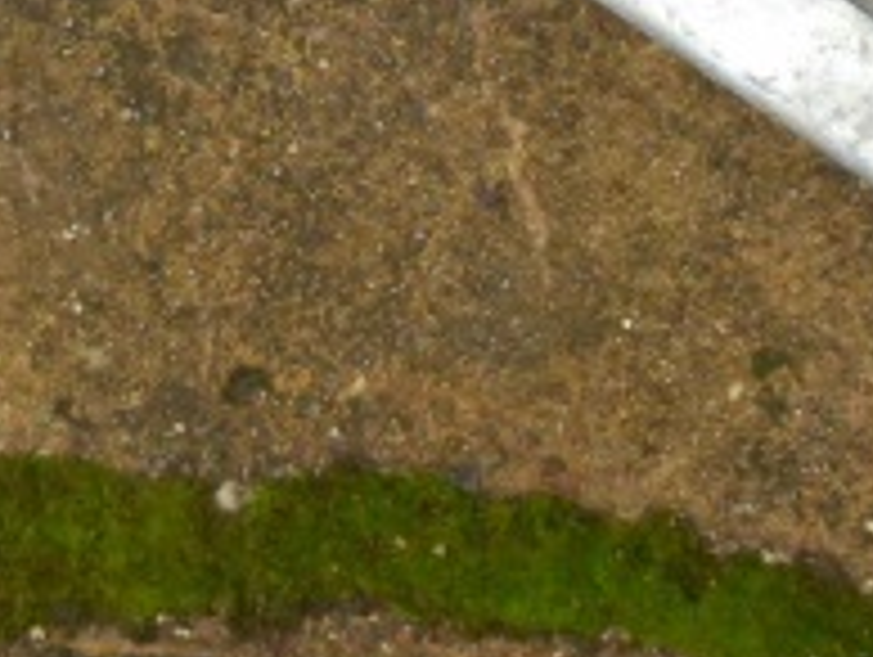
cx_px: 356
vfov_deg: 8.8
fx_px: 4242
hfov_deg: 11.7
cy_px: -76
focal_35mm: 168
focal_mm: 9.1
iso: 320
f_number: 4.9
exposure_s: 1/30
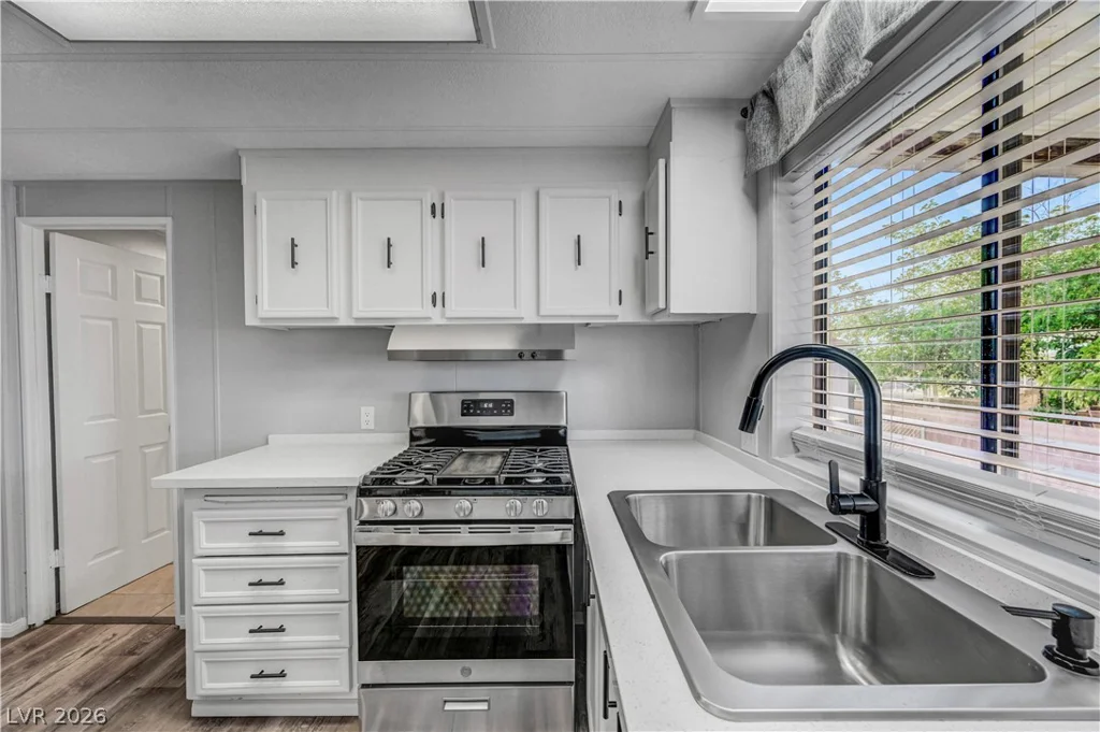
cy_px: 366
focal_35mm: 14
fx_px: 427
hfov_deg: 104.3
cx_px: 550
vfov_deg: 81.1
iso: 800
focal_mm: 14
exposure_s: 1/30
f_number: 8
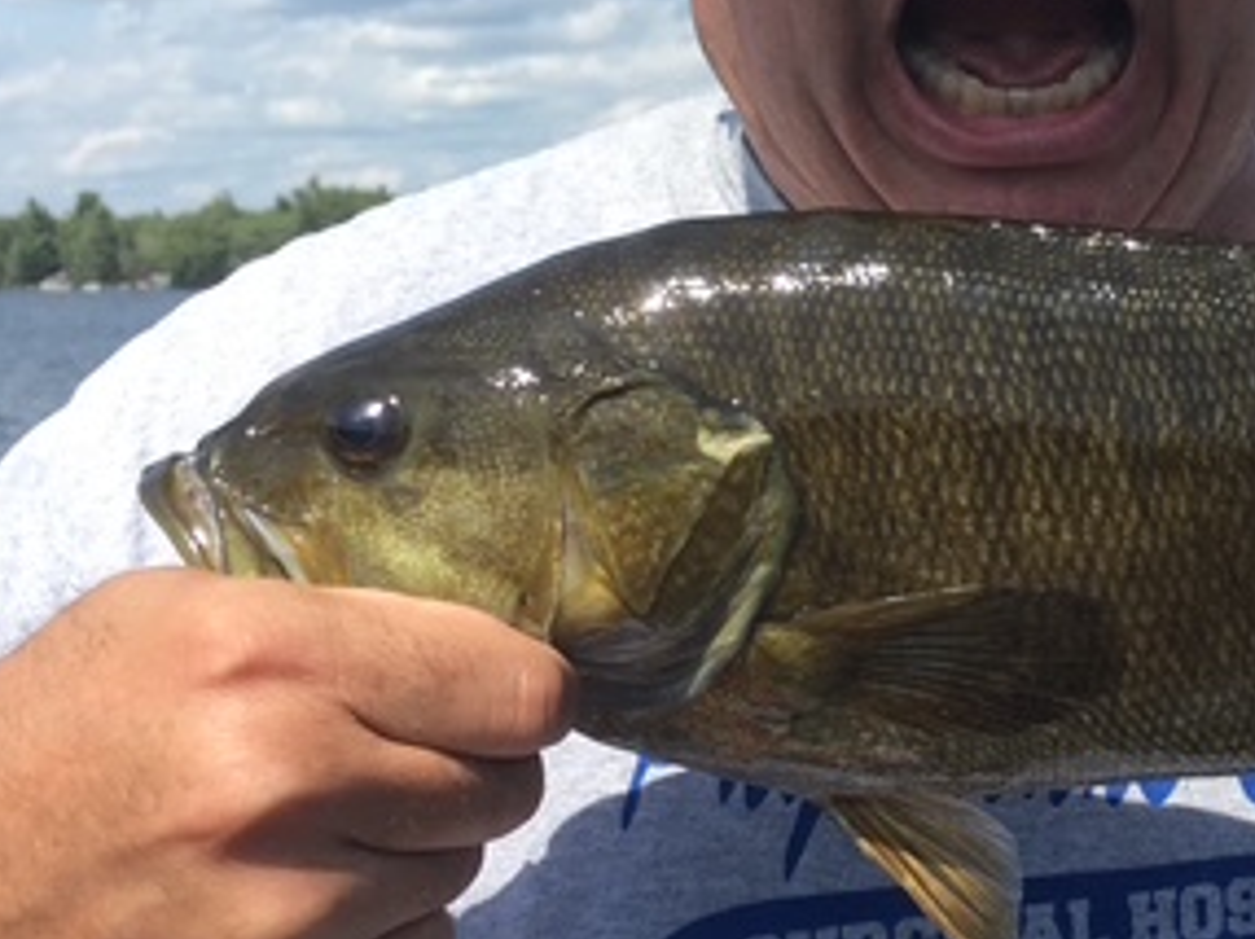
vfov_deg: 22.5
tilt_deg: -3.3
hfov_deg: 28.4
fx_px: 2355
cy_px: 535
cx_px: 1194
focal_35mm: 65
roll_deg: +2.2
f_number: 2.2
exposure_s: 1/999
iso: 25
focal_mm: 4.15
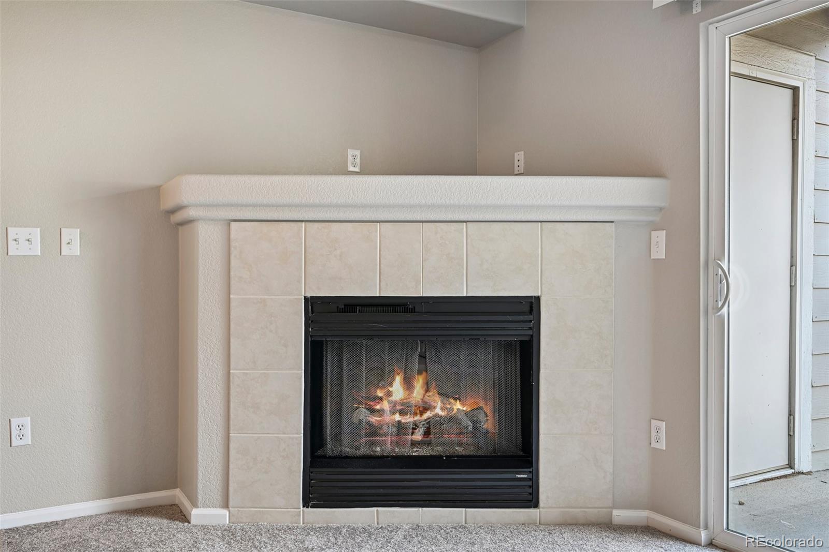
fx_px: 691
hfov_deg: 61.9
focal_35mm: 30
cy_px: 276
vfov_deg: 43.6
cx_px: 414
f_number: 10
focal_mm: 30
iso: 400
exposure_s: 1/15
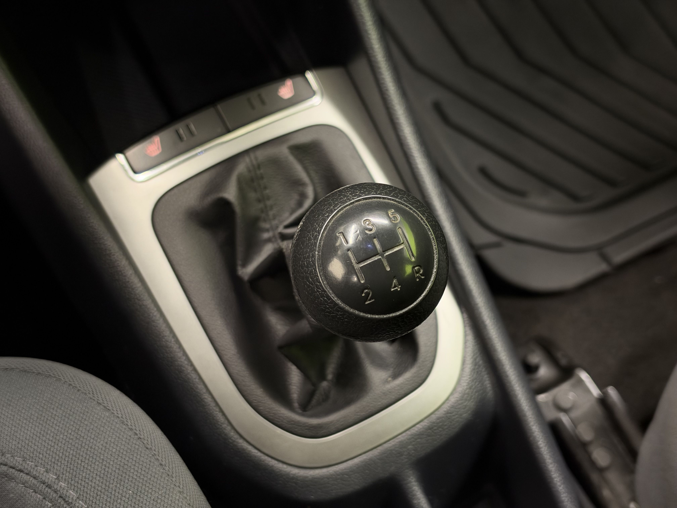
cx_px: 338
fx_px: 939
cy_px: 254
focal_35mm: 48
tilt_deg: -64.0
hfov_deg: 39.7
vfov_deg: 30.3
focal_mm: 6.93
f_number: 1.48
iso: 250
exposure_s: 1/33
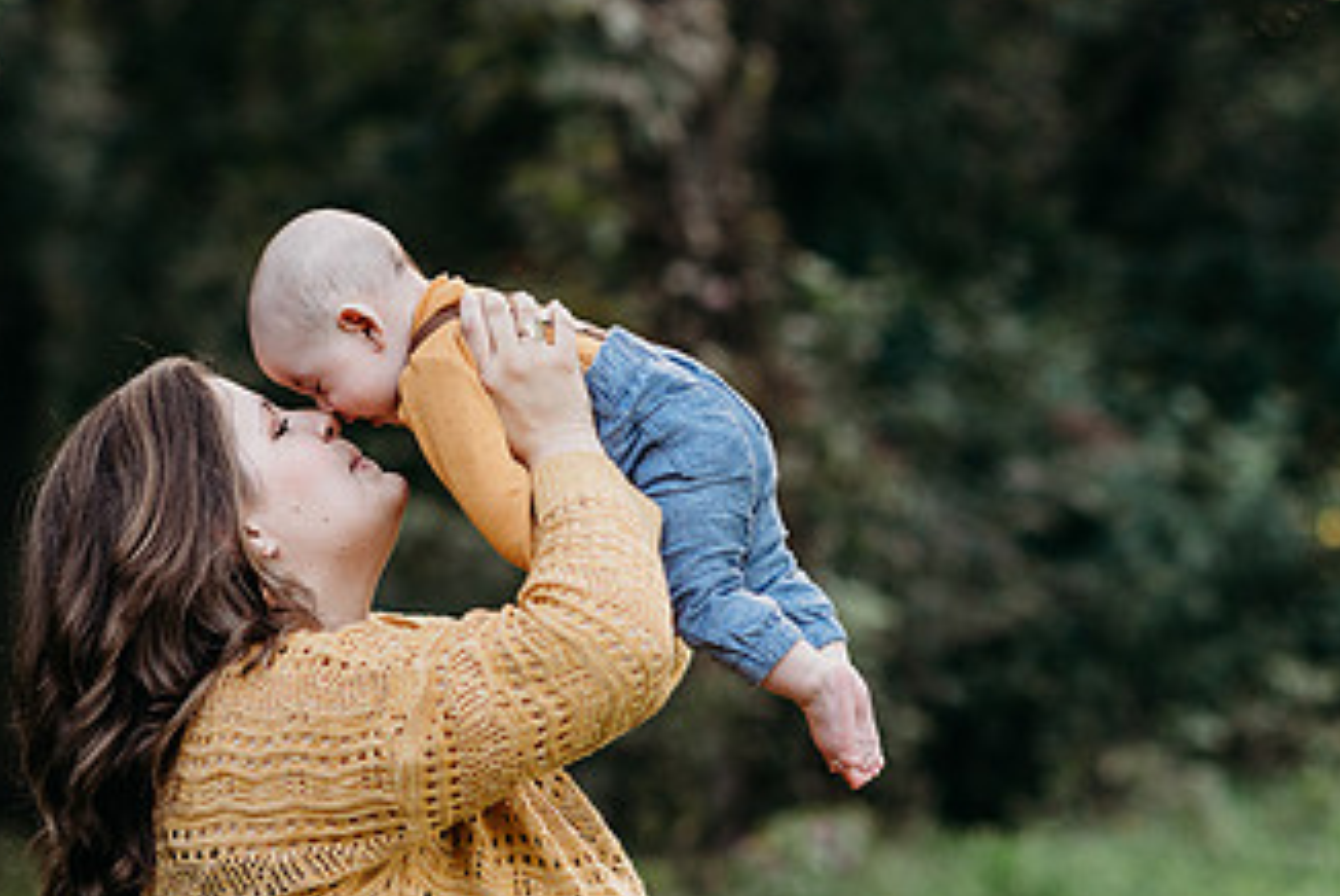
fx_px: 5625
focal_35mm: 151
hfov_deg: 13.6
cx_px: 769
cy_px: 372
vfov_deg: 9.1
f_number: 2.2
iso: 200
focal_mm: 85
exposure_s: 1/200
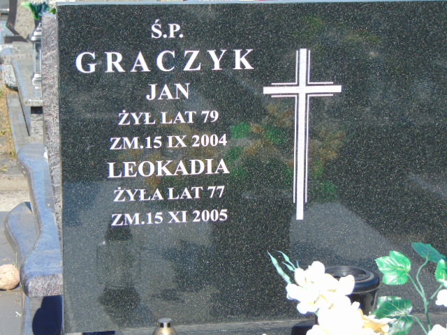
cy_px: 168
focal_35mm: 108
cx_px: 224
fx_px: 1395
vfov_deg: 13.7
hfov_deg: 18.2
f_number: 3.9
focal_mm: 19.4
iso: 80
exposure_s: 1/500
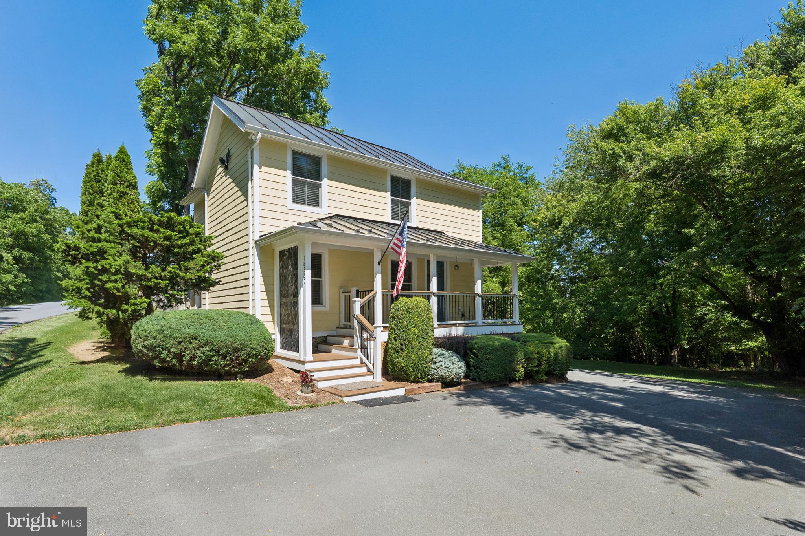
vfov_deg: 70.1
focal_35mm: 17
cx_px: 402
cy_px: 268
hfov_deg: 92.9
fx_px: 382
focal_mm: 17.1
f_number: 7.1
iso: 1250
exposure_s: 1/2500
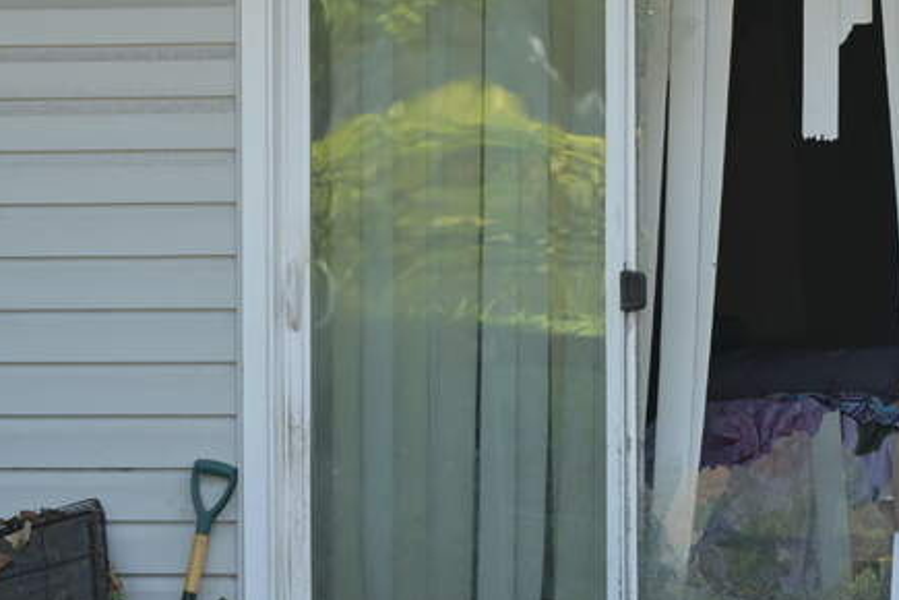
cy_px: 494
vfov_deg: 2.5
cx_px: 624
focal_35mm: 552
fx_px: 13784
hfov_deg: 3.7
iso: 100
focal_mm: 200
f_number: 6.3
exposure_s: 1/100
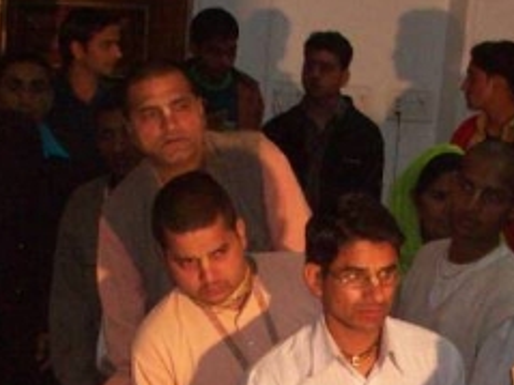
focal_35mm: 124
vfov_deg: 11.5
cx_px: 284
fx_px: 1840
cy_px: 572
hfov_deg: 15.9
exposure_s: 1/64
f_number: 2.8
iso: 200
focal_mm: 6.2
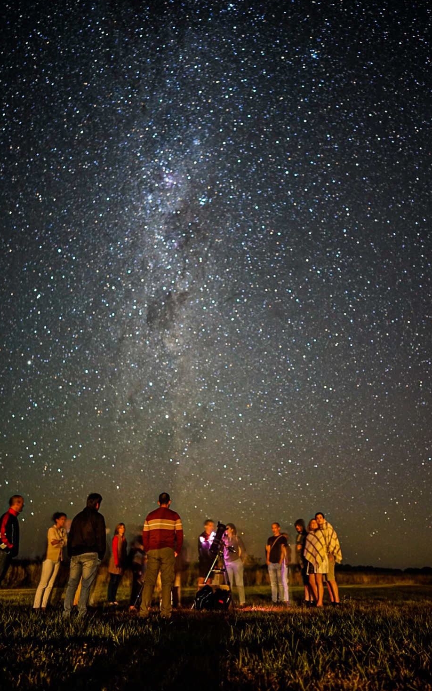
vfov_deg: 72.5
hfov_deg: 49.2
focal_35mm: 25
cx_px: 232
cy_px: 347
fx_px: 471
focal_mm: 24
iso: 2000
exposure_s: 25
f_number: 1.4
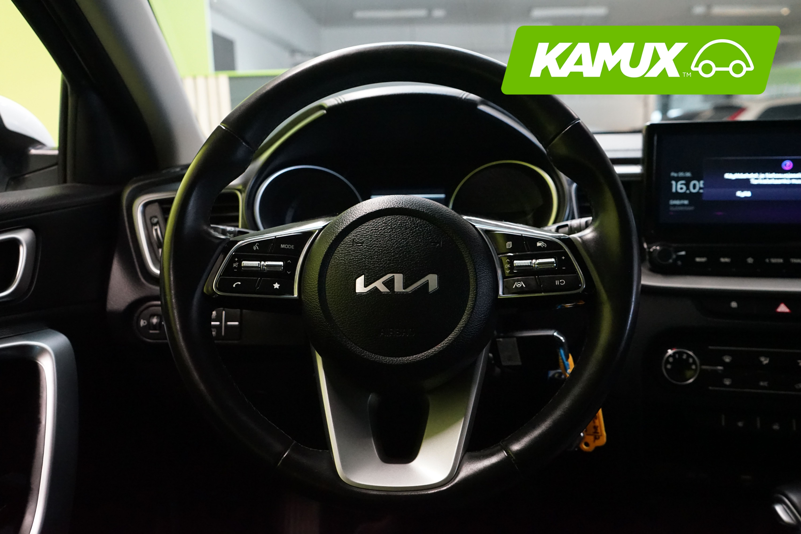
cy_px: 267
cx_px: 400
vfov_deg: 45.0
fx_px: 645
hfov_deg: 63.7
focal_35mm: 29
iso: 6400
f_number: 5.6
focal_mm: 29
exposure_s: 1/50
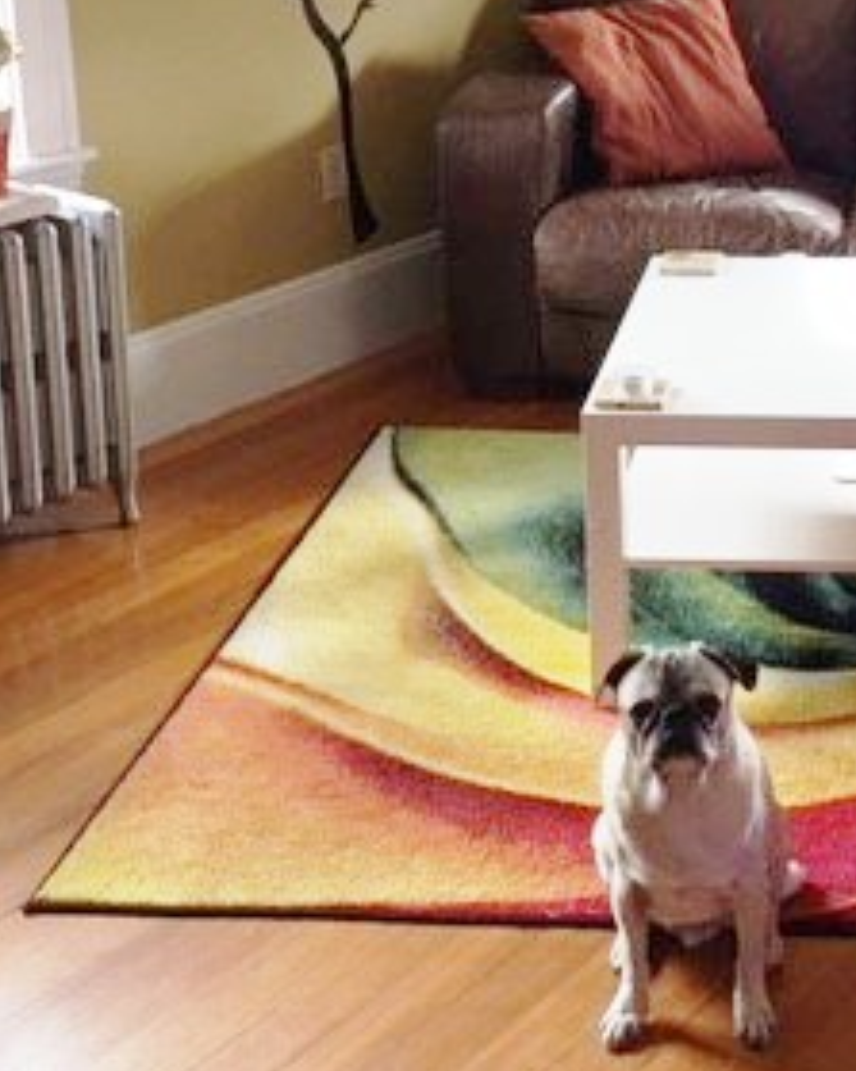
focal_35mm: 65
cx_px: 795
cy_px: 234
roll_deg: -0.6
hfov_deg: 22.8
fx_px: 2060
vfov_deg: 28.6
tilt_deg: -14.9
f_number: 2.2
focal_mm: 4.15
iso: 32
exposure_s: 1/15
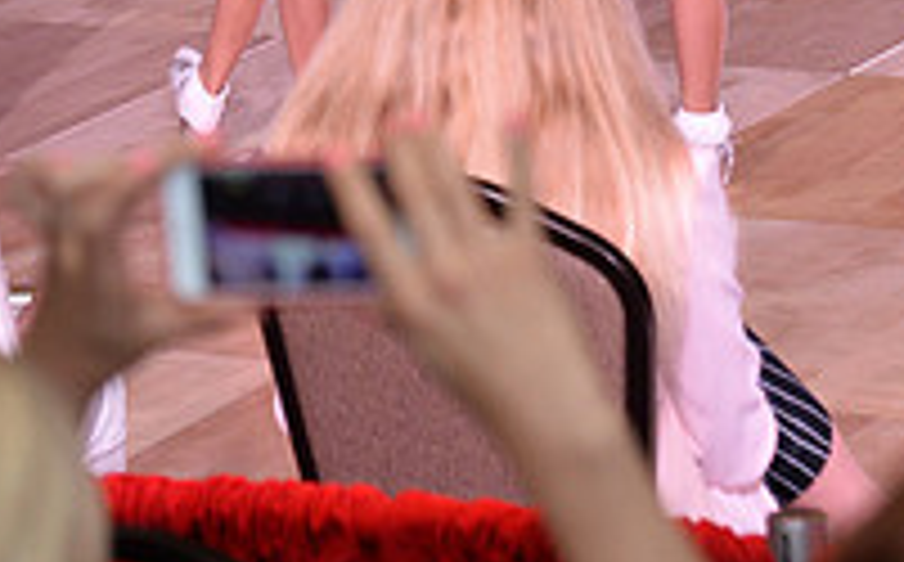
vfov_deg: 4.4
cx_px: 45
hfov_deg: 7.1
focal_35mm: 294
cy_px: -281
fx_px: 7233
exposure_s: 1/250
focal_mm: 100
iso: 1600
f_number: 5
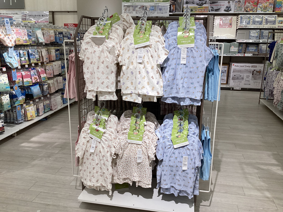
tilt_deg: -16.8
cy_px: 106
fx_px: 253
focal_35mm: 31
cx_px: 142
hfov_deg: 58.4
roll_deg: -0.6
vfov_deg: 45.4
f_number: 2.4
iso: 40
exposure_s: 1/120
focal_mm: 3.3
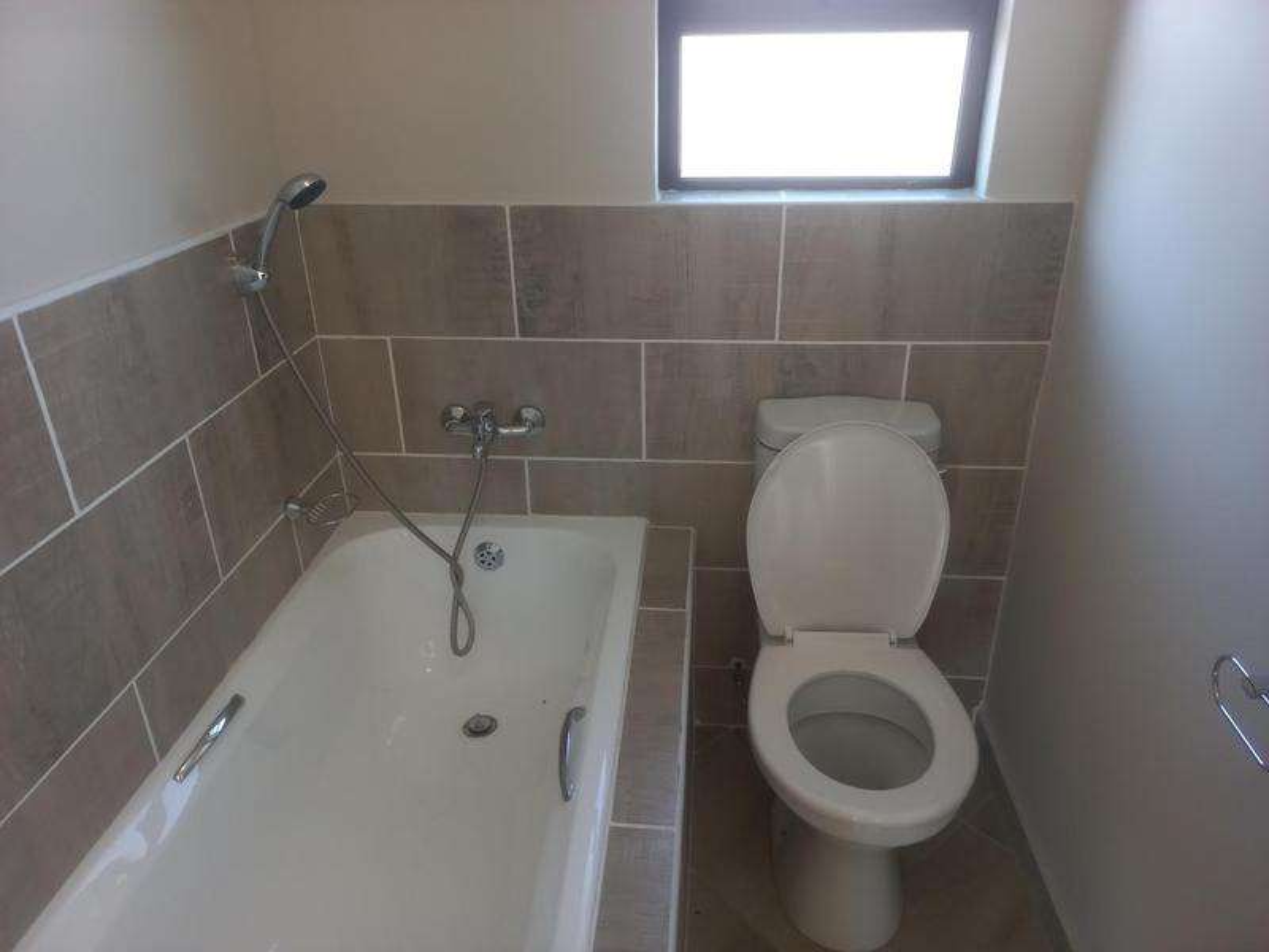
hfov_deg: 69.4
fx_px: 916
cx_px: 634
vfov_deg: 54.9
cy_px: 476
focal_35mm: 25
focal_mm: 4.6
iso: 100
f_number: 1.8
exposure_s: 1/50
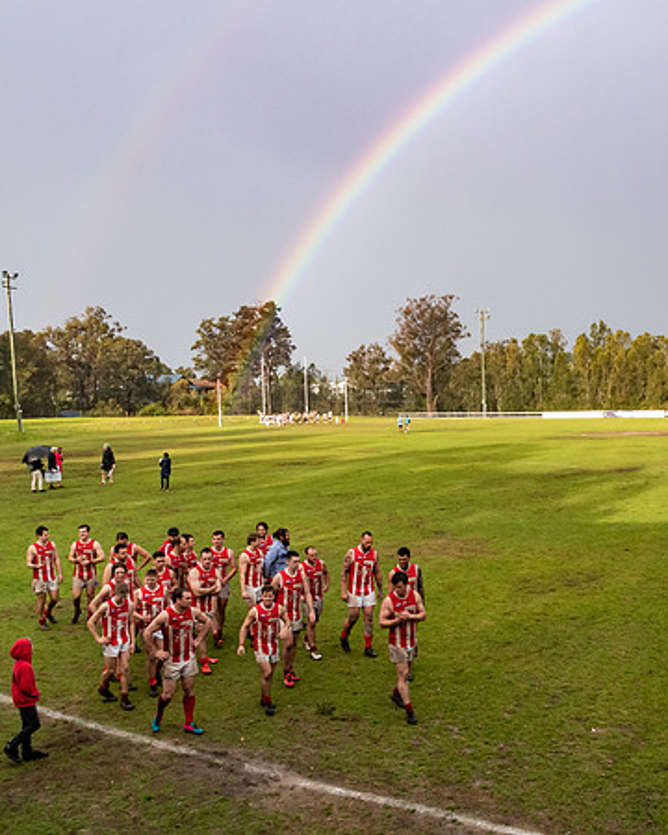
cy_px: 439
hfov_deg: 38.8
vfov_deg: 49.6
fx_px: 902
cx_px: 549
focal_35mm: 37
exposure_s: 1/1000
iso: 1000
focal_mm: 16
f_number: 7.1
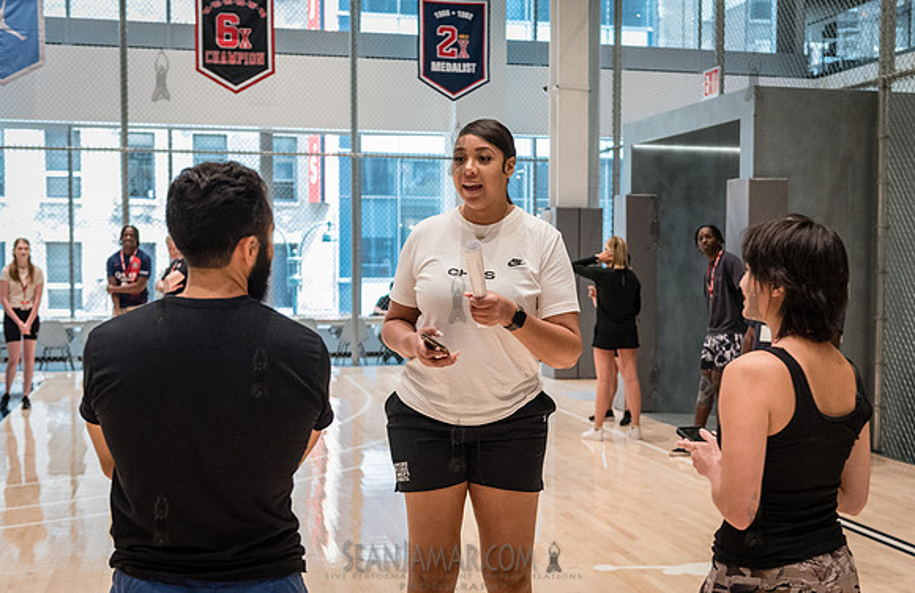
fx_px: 1202
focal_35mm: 48
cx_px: 485
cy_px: 323
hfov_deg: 41.6
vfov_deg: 27.7
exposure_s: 1/500
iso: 5000
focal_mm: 44
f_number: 3.5
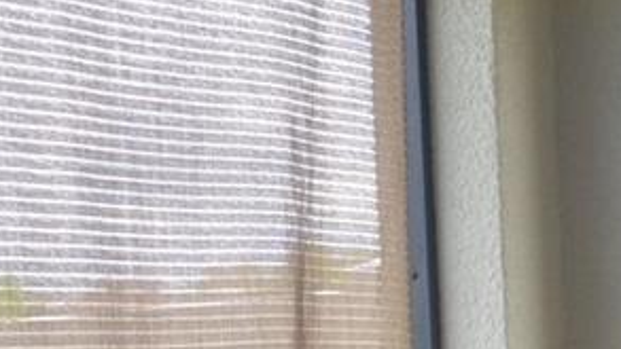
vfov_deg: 7.6
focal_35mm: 154
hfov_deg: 13.6
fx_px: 2537
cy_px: 695
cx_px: 712
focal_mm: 18
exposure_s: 1/125
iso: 250
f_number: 5.6
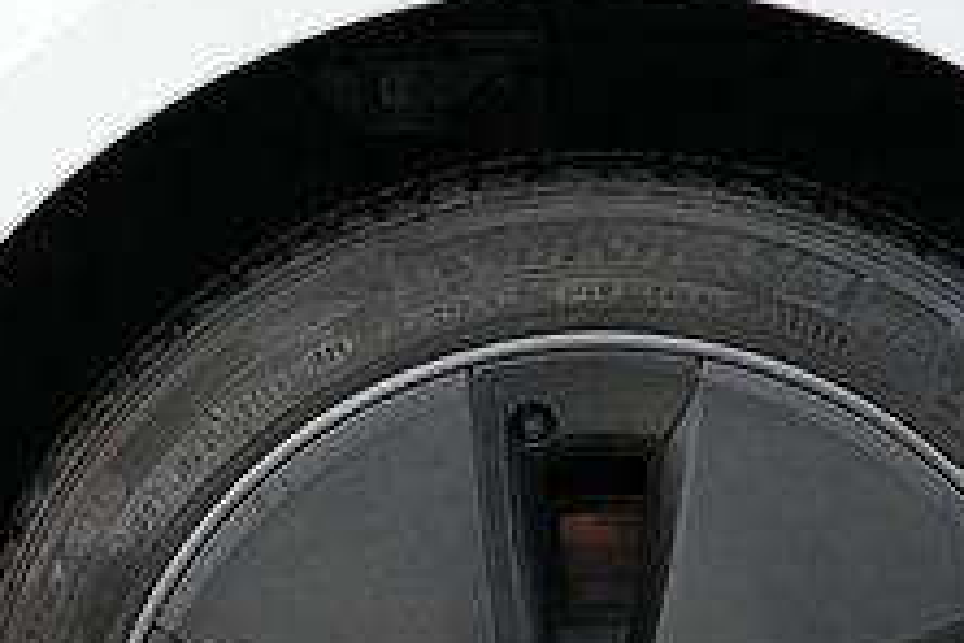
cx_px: 608
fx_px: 1928
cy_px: 830
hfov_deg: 28.0
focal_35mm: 72
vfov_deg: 17.7
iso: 3200
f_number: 2.8
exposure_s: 1/160
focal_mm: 25
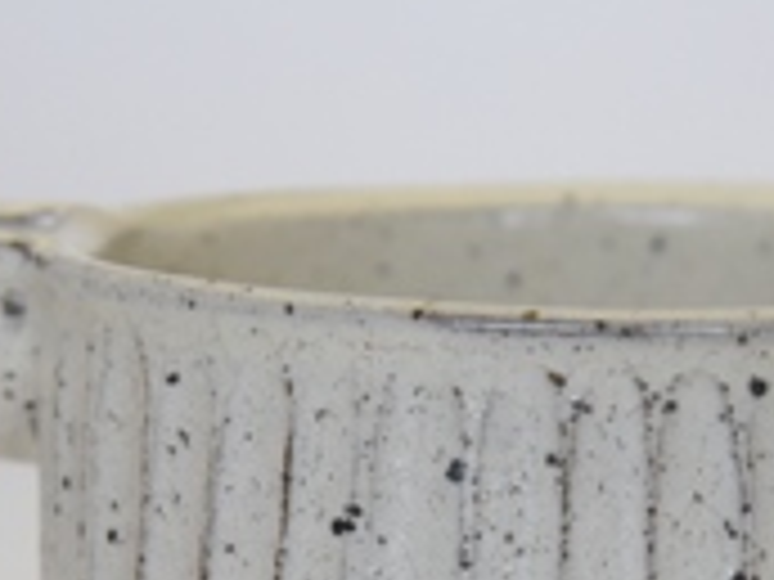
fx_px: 5210
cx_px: 508
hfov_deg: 8.5
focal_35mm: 233
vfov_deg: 6.4
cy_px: 620
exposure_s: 1/400
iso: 1600
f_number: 5
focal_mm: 65
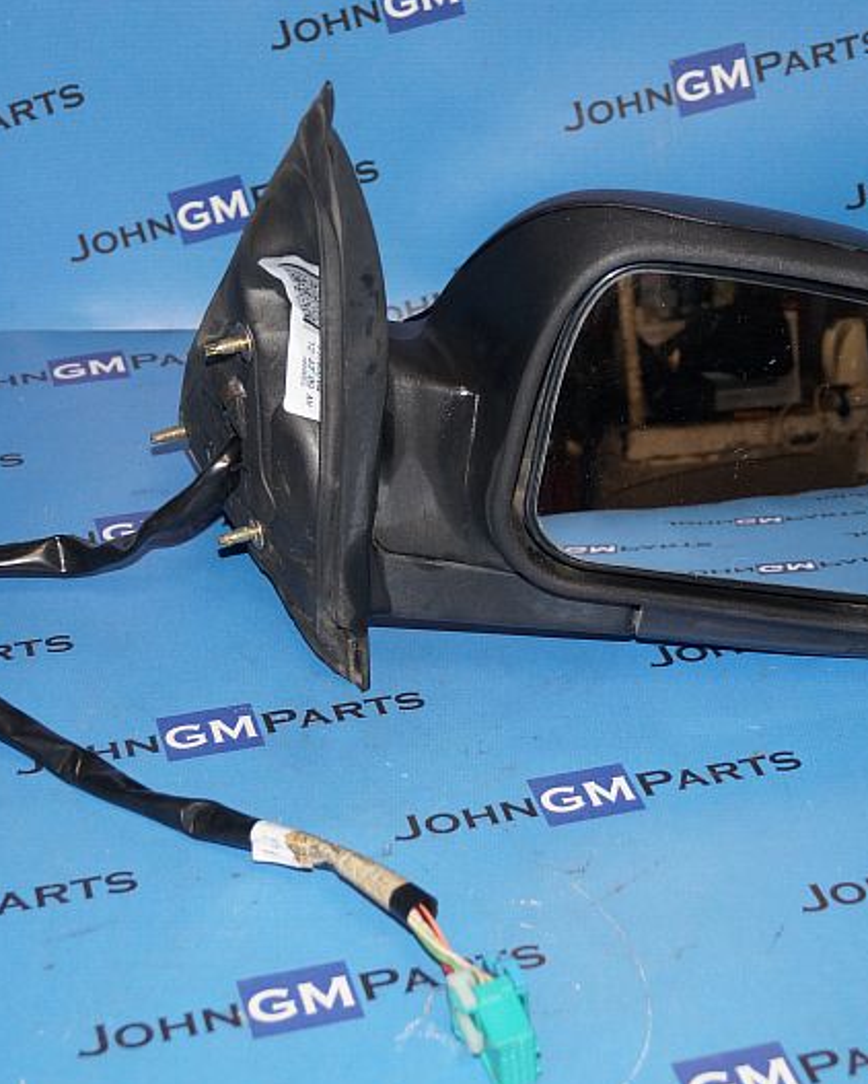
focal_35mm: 75
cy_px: 542
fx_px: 2398
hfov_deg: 20.5
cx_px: 438
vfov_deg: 25.5
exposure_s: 1/80
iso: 800
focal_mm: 35
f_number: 4.5
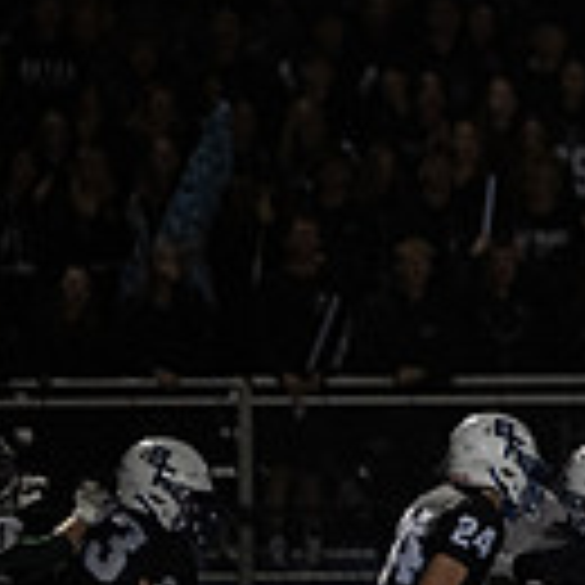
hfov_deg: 2.3
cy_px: 704
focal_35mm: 760
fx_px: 14531
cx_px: 1251
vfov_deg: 2.3
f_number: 2.8
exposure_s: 1/1250
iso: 4000
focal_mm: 200
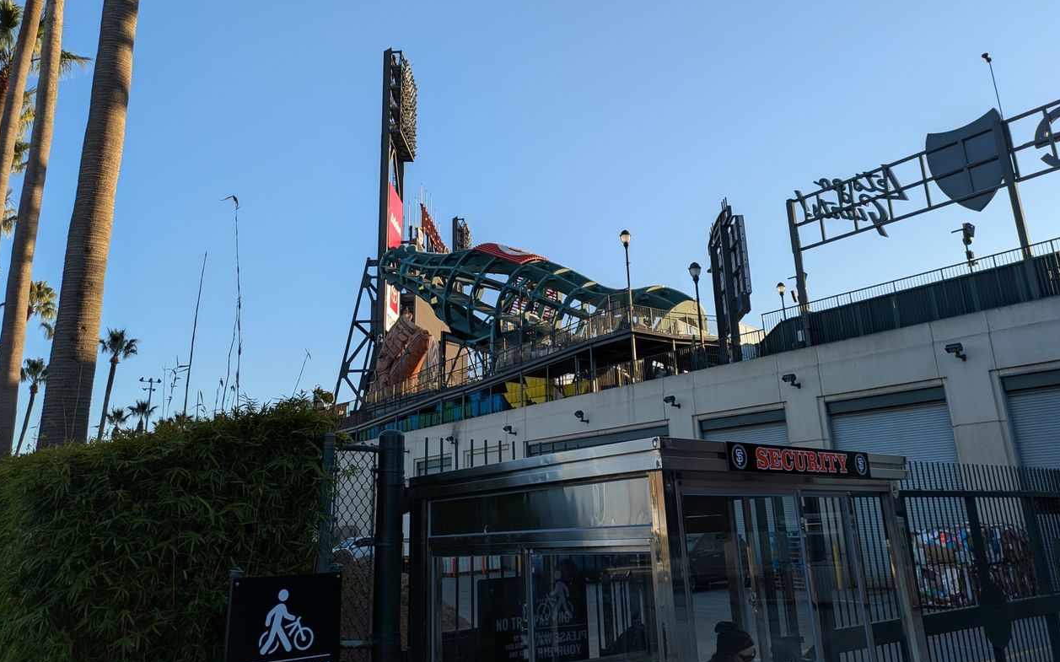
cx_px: 535
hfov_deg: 68.4
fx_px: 780
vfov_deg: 45.9
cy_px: 281
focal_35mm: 27
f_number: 1.89
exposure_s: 1/1205
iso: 48
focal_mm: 5.43
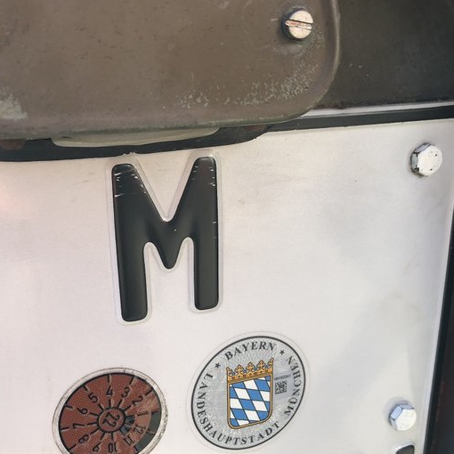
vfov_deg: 48.4
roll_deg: +2.6
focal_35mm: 34
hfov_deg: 47.8
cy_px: 225
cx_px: 158
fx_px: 505
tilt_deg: -17.6
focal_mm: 3.99
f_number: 1.8
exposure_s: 1/236
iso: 20
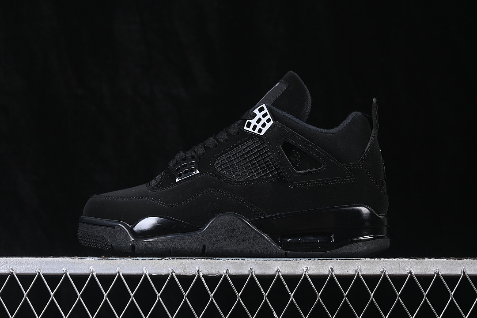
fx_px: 994
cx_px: 238
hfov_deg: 27.0
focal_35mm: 75
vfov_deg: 18.2
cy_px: 159
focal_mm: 50
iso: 160
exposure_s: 1/60
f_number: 6.3
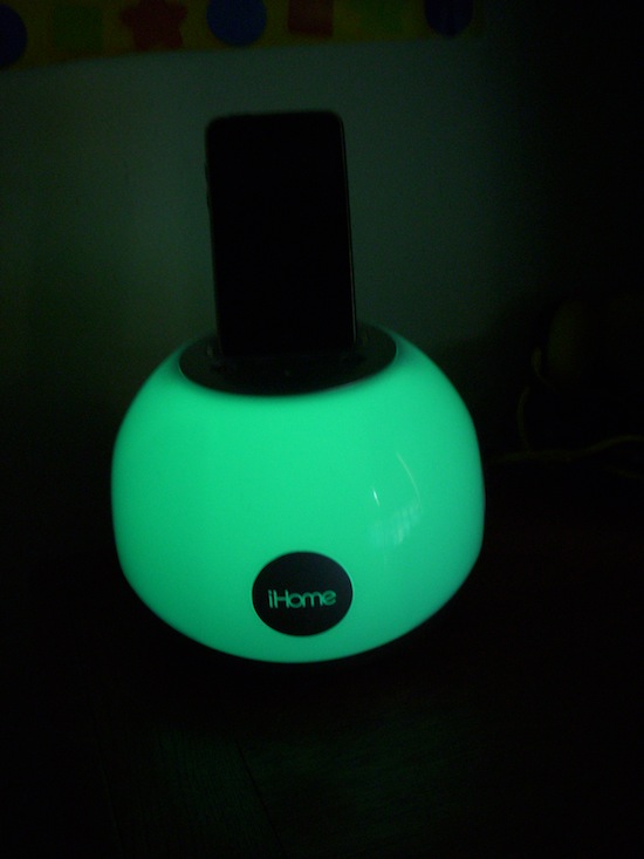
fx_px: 942
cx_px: 322
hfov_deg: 37.7
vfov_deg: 49.0
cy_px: 430
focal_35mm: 38
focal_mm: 6.3
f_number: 3.3
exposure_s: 1/8
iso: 320
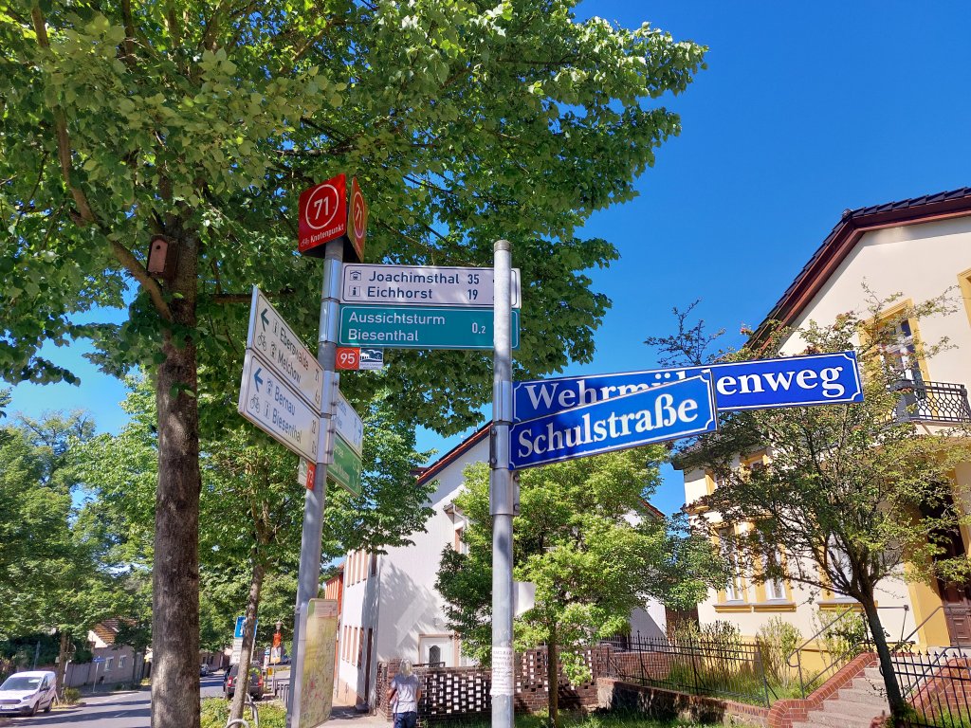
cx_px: 486
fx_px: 673
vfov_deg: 56.8
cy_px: 364
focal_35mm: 24
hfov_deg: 71.6
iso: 25
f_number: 1.8
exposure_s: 1/557
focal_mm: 5.23
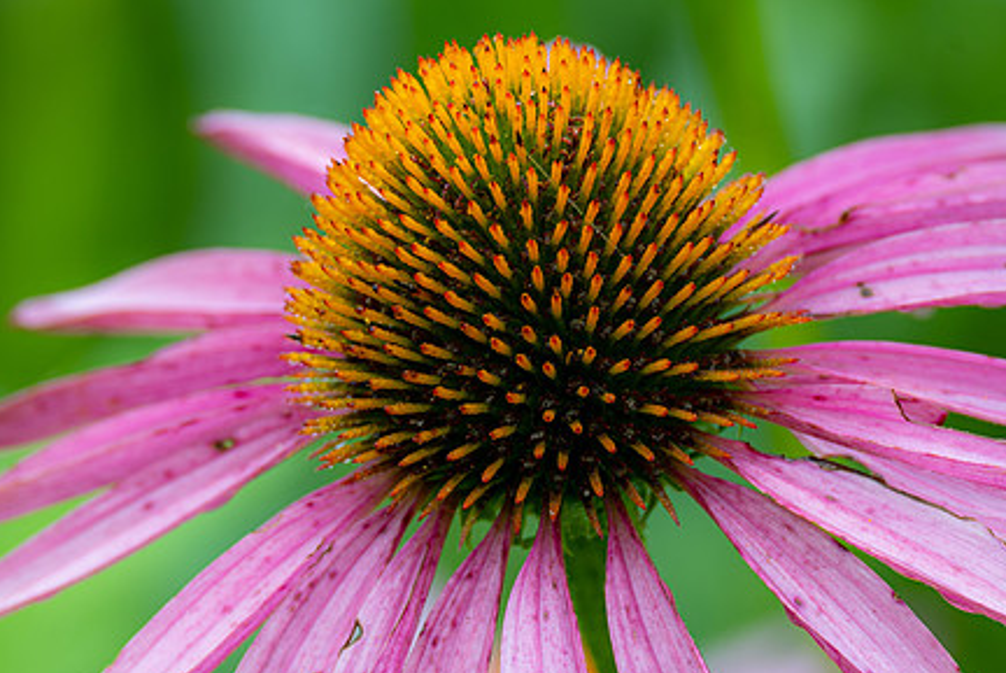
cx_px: 470
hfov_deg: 4.1
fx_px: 14070
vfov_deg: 2.7
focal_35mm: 503
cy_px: 430
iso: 100
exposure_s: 1/8
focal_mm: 250
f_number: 8
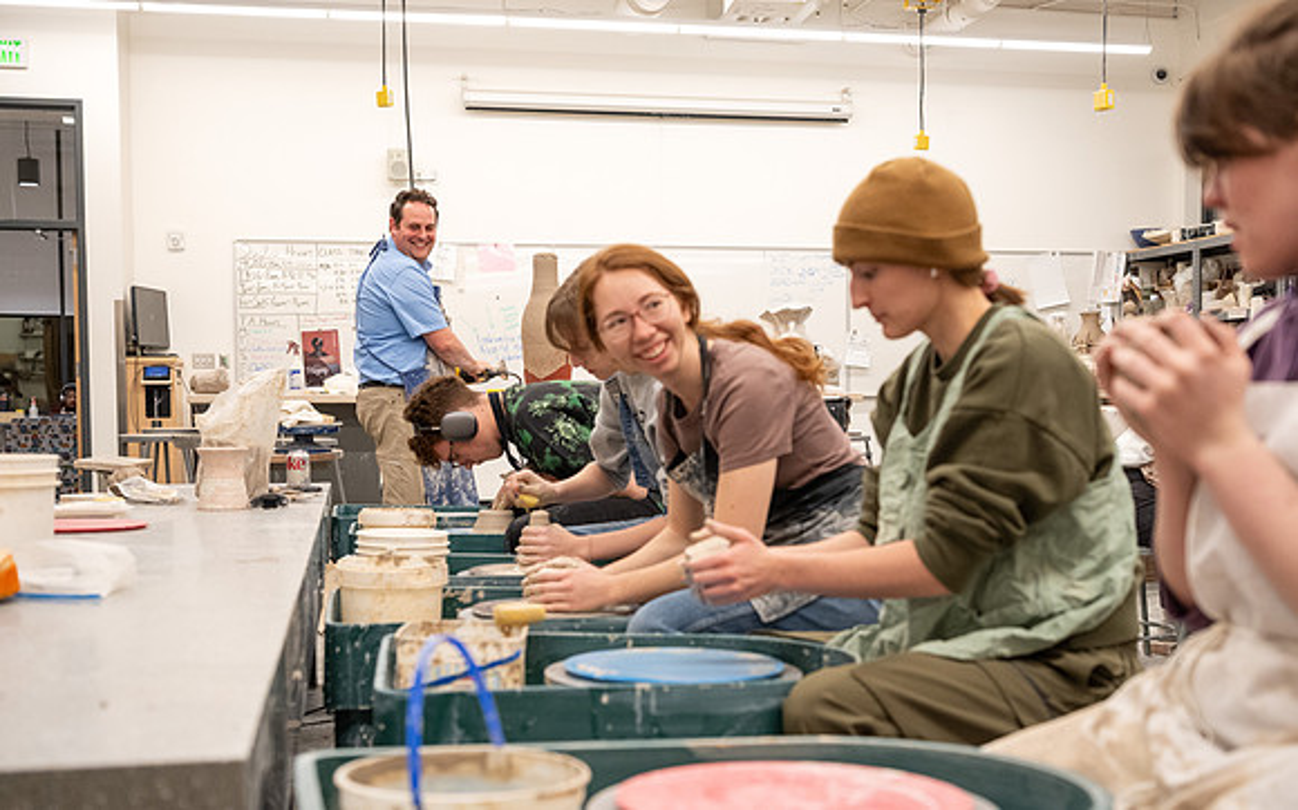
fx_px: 1596
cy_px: 502
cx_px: 712
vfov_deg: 28.4
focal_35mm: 45
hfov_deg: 44.2
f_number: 3.2
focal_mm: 35
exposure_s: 1/320
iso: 1600
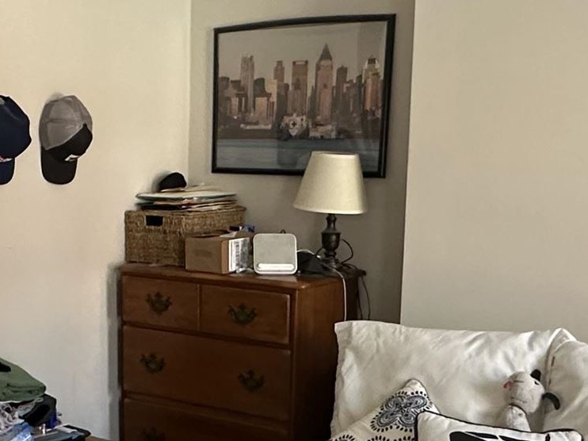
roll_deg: -1.6
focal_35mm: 58
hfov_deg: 33.1
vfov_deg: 25.0
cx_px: 214
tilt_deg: -8.4
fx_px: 985
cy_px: 317
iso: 320
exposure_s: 1/78
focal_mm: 2.22
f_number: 2.2
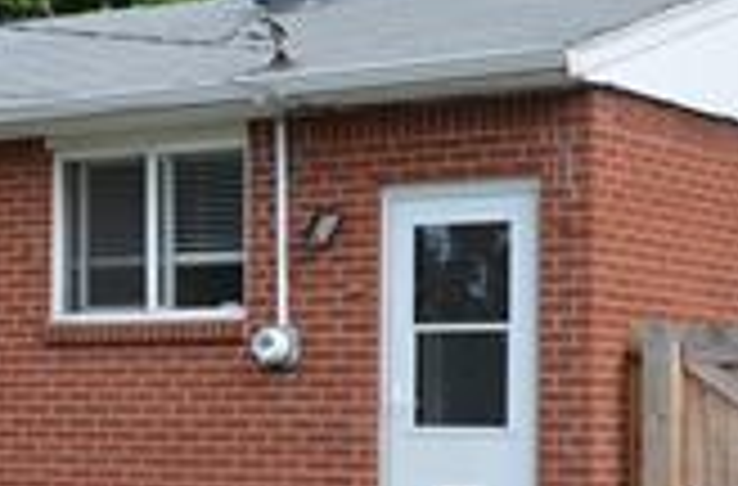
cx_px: -18
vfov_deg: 11.6
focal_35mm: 117
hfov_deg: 17.1
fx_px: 2389
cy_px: 250
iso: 200
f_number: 7.1
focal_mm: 20
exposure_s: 1/200
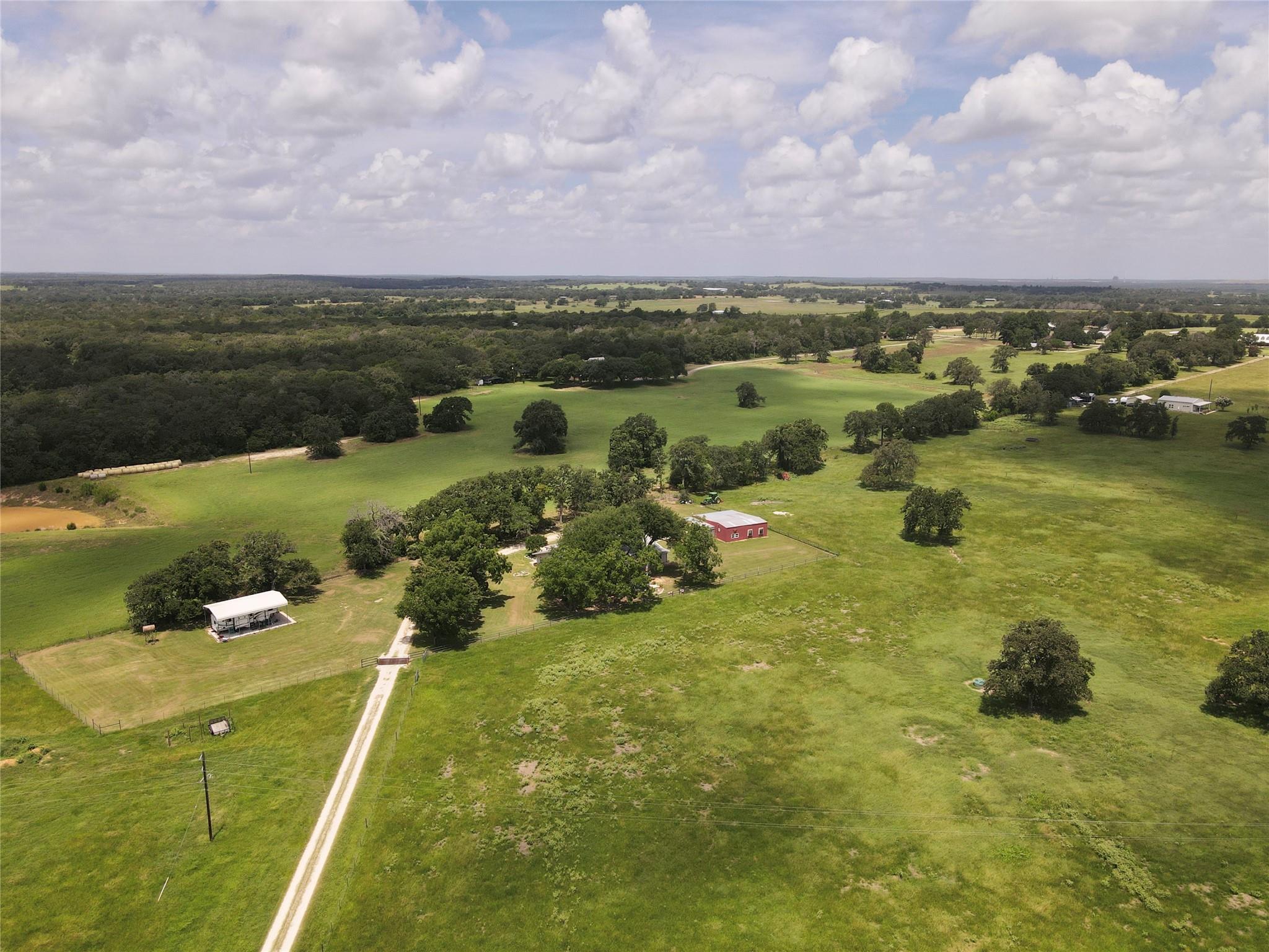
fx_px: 880
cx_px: 634
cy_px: 476
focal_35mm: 24
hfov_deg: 71.6
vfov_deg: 56.8
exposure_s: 1/60
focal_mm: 4.5
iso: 110
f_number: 2.8
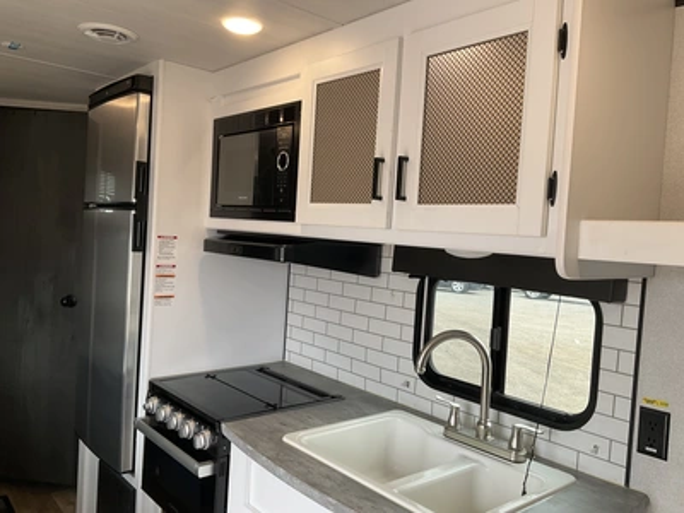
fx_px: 573
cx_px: 342
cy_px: 256
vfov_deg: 48.2
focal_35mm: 29
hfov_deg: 61.7
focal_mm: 3
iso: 50
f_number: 1.8
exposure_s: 1/122
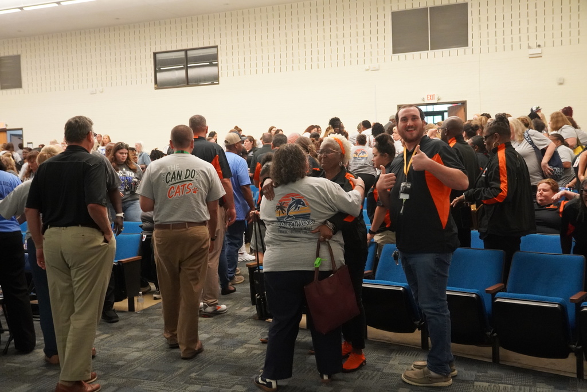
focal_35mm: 39
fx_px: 636
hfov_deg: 49.5
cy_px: 196
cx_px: 294
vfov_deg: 34.2
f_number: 4
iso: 4000
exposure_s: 1/160
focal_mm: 26
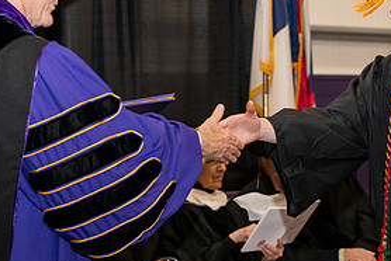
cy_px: 82
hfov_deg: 14.0
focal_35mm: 146
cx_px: 276
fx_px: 1587
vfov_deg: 9.4
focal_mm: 70
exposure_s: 1/200
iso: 2000
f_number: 5
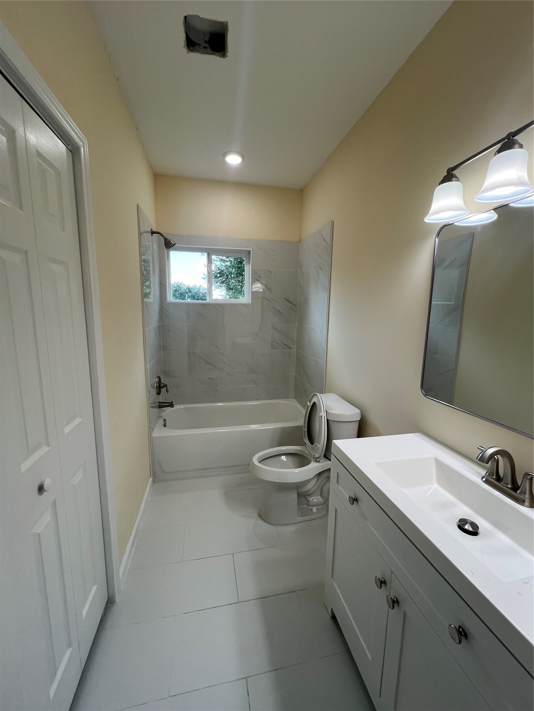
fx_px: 267
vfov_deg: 106.2
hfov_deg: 89.9
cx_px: 267
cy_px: 356
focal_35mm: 13
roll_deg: -0.3
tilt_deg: -6.9
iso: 50
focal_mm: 1.57
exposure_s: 1/120
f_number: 1.8
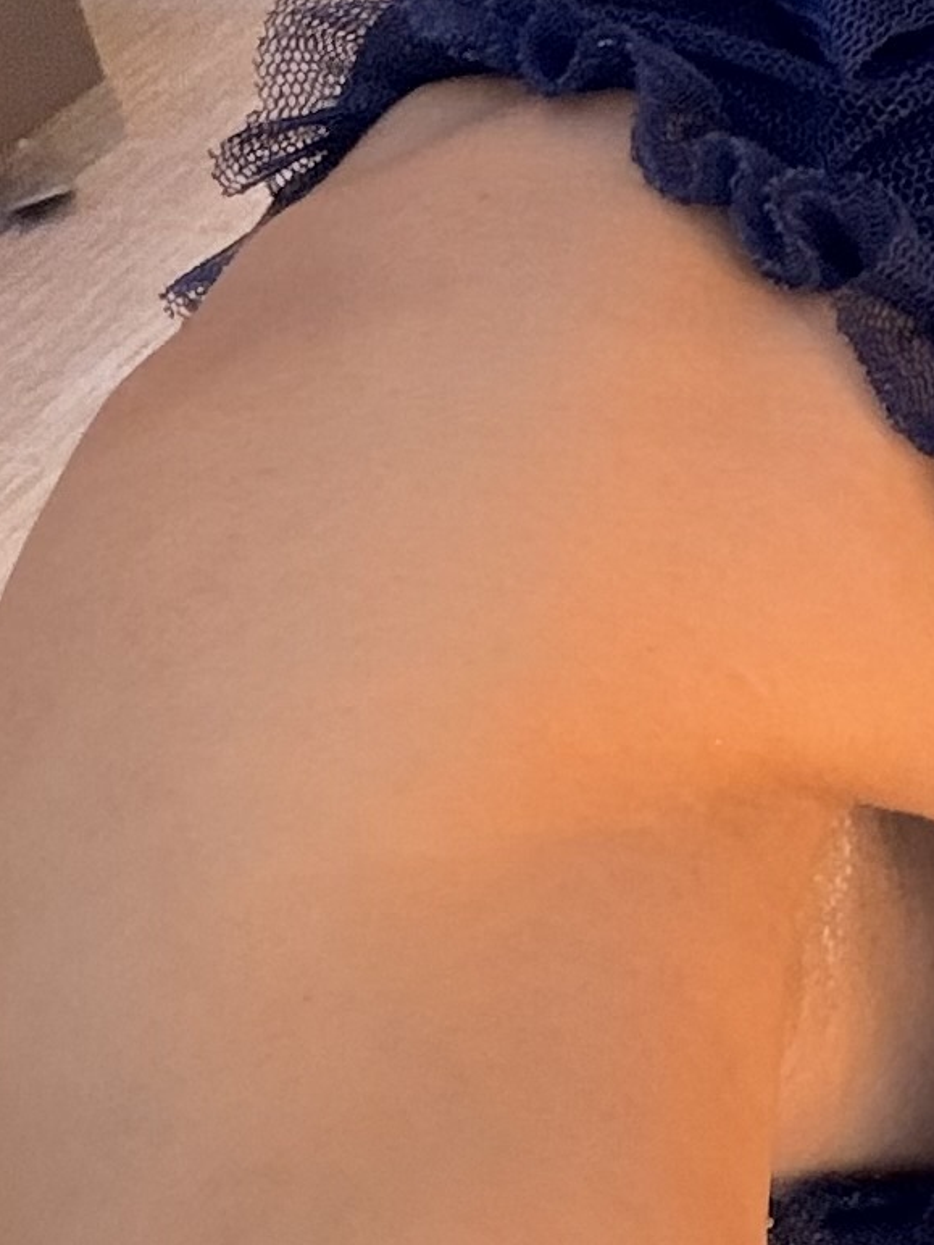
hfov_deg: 11.2
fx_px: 4317
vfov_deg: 15.1
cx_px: 1862
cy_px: -674
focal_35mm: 120
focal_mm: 2.71
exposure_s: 1/59
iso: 100
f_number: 1.9
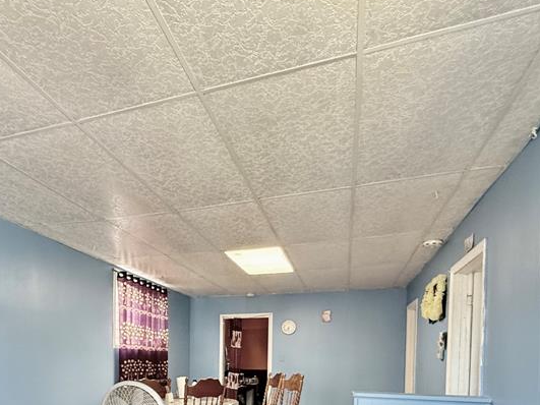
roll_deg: -1.0
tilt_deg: -3.5
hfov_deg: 63.9
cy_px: 375
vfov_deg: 45.7
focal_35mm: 27
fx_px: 421
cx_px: 187
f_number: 2.2
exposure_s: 1/79
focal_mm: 2.22
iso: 400
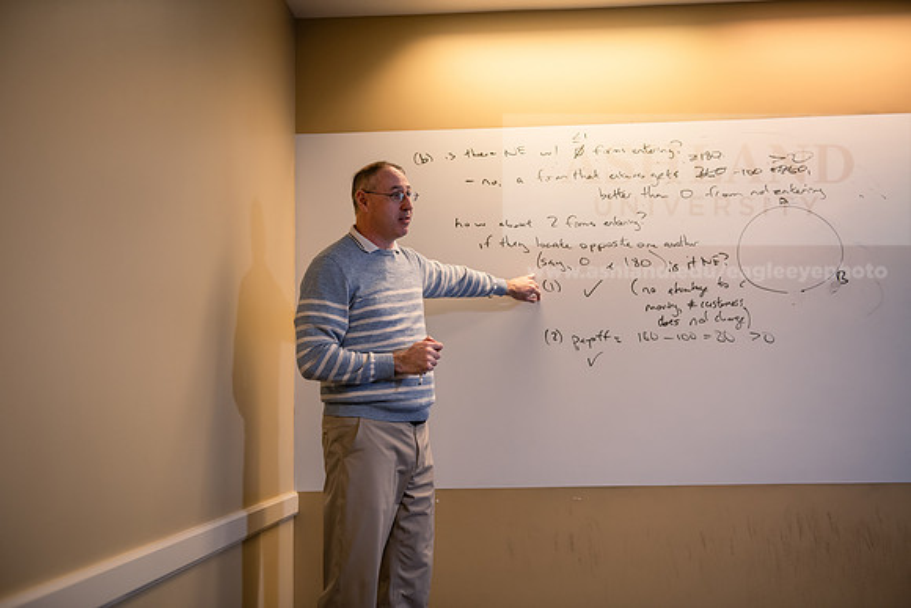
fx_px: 962
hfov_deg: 50.7
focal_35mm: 38
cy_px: 304
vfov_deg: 35.1
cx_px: 456
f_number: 3.2
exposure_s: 1/200
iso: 800
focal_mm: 38
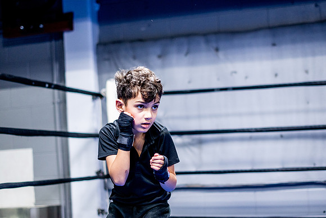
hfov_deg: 27.0
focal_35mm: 75
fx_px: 679
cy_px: 109
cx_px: 163
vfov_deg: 18.2
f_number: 1.8
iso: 2000
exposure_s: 1/500
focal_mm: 50
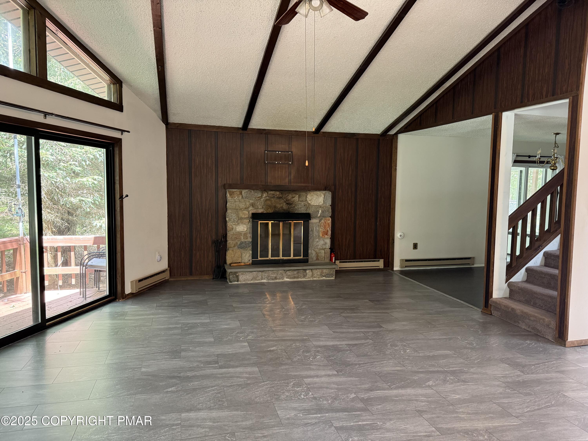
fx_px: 408
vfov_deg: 56.8
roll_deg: -0.9
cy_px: 220
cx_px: 294
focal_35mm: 24
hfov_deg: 71.6
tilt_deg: -4.5
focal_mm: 6.76
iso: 400
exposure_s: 1/60
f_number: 1.78
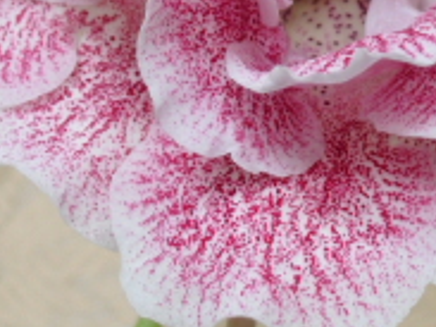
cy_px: -62
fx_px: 1586
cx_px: 293
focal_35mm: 126
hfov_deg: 15.6
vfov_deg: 11.5
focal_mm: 6.3
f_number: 3.1
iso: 100
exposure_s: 1/80
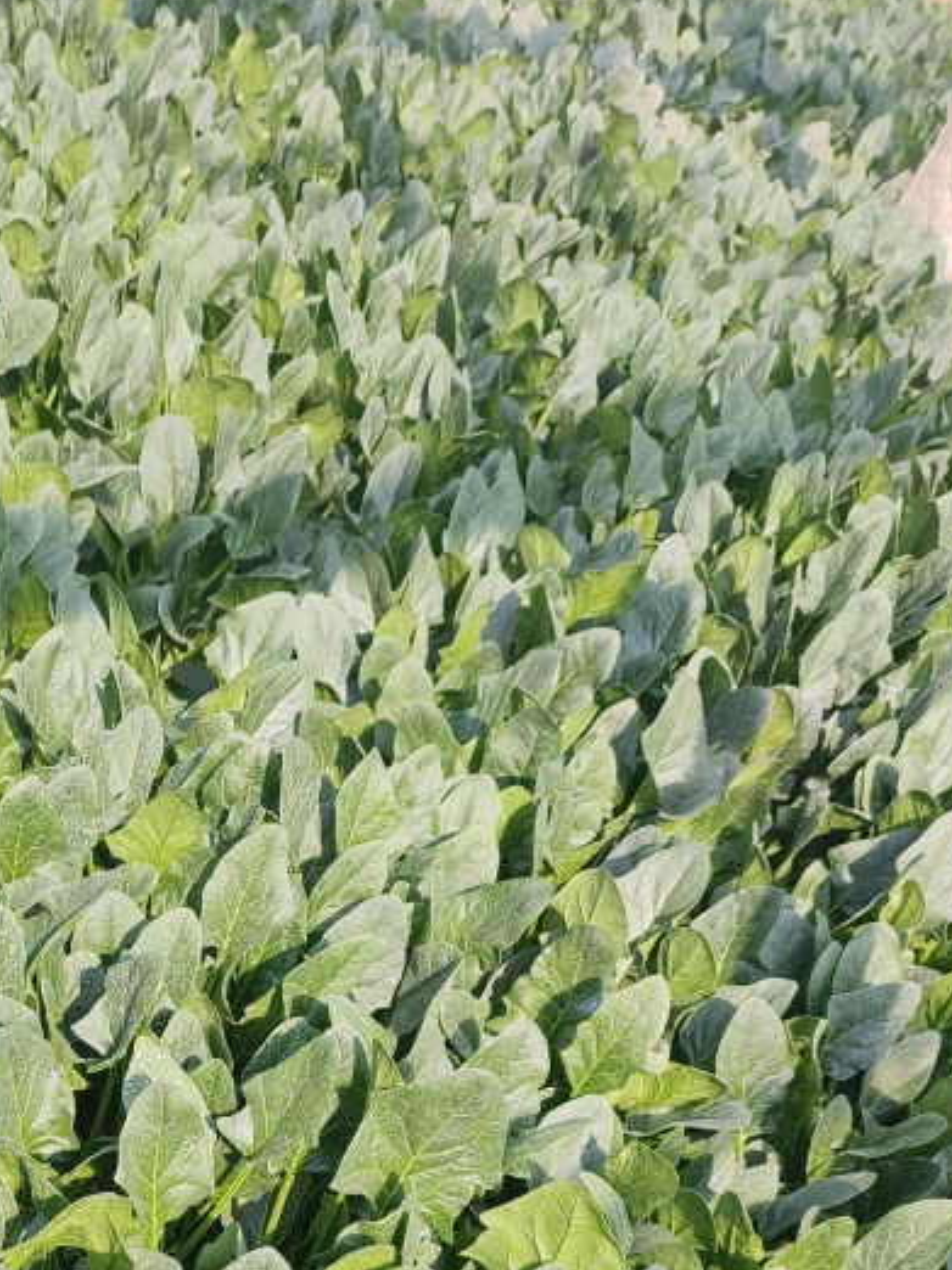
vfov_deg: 36.4
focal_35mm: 47
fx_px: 1725
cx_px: 129
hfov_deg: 29.8
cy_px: 1266
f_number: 1.75
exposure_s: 1/417
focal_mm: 5.5
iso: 100
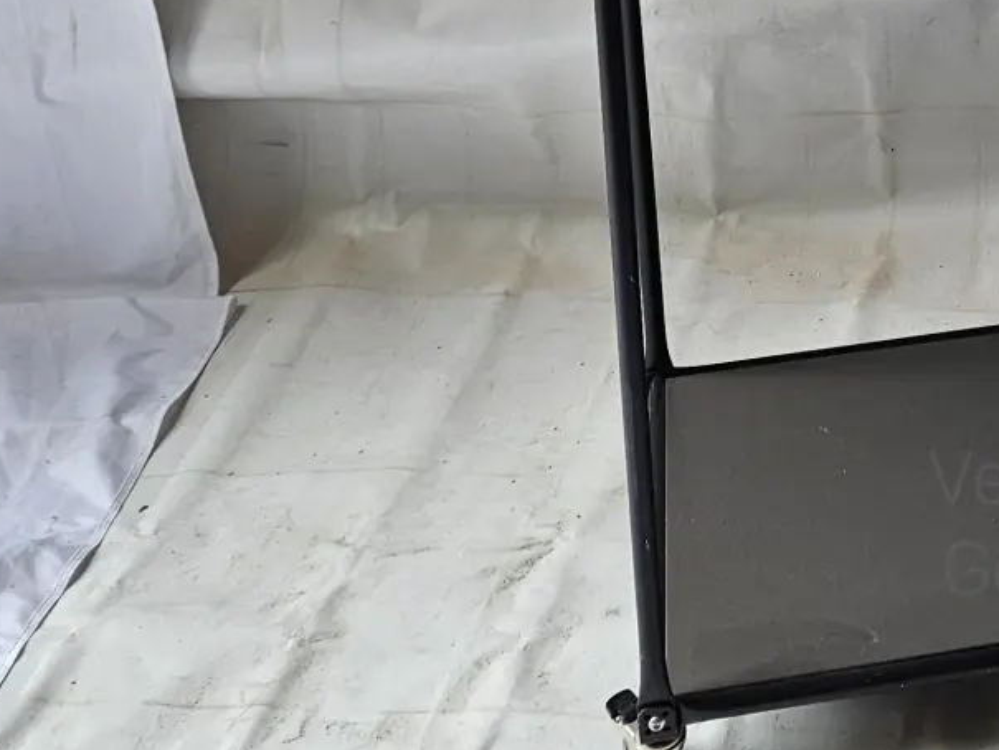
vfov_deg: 18.1
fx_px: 2107
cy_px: -354
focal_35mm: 73
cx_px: 1164
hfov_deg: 24.4
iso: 50
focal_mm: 5.4
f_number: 1.8
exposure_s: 1/100
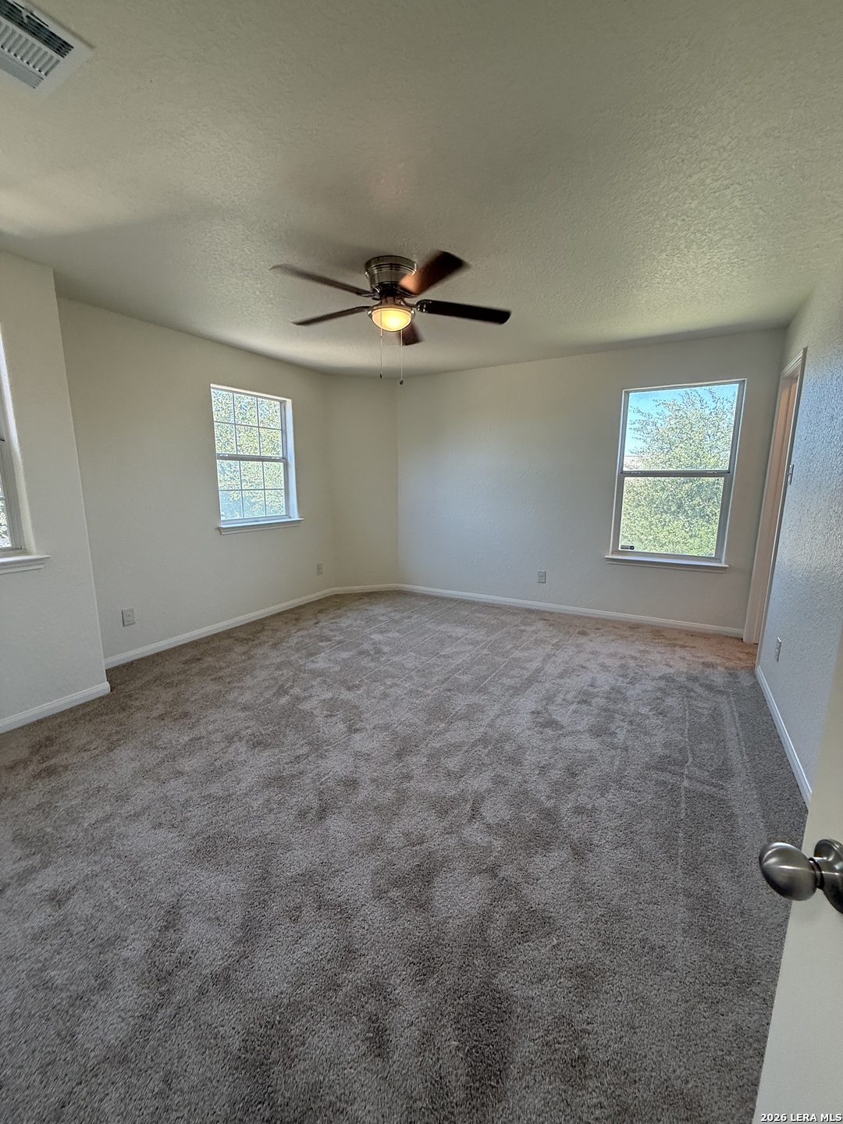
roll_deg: -1.3
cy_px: 562
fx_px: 455
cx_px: 422
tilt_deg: -11.0
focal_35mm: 14
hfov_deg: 85.7
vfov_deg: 102.1
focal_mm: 2.22
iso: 160
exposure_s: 1/120
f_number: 2.2
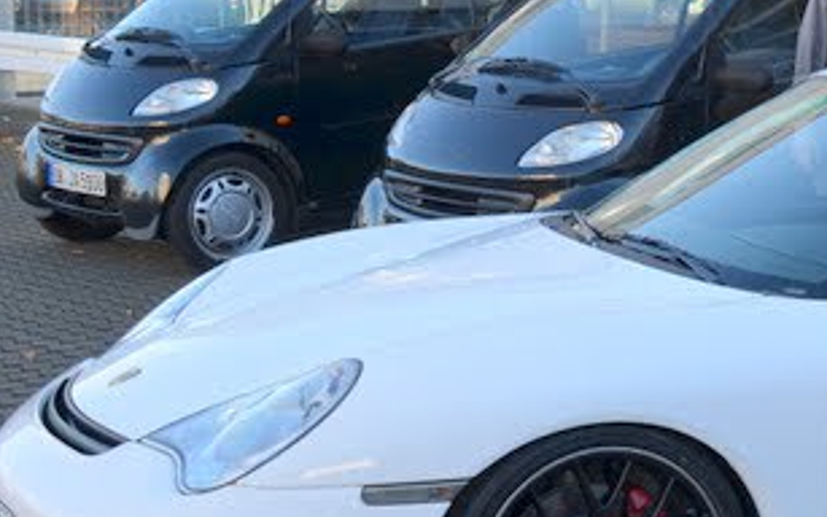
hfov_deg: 21.6
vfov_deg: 14.3
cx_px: 902
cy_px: 339
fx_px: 2059
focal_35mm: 91
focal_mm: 23
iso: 200
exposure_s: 1/200
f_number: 7.1
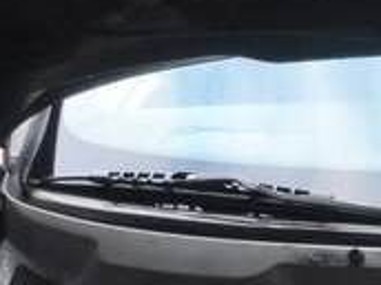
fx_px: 1013
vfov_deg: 14.0
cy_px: 531
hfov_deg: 18.7
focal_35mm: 92
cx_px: 583
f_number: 3.2
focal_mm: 4
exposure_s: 1/30
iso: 200
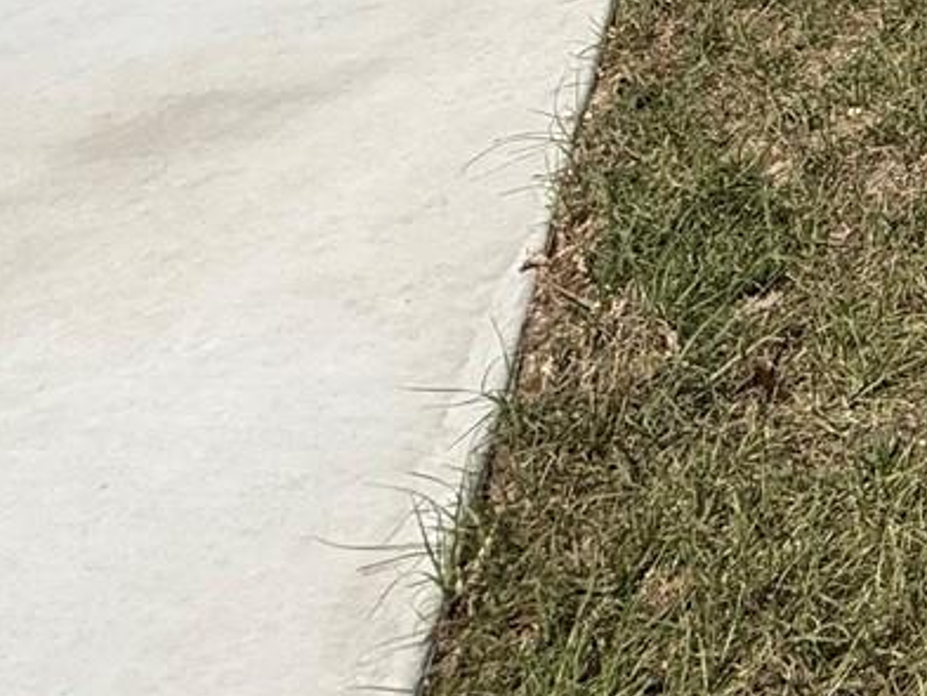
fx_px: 1527
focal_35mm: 57
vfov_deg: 19.0
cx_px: 1866
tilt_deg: -6.3
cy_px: -587
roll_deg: -0.5
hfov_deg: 19.1
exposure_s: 1/2841
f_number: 2.2
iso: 50
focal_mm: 2.22
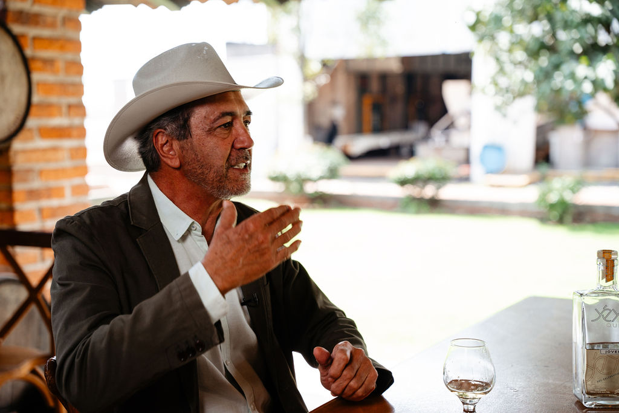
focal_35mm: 59
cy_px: 206
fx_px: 1016
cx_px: 310
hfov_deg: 33.9
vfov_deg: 23.0
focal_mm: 59.1
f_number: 2.8
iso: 250
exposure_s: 1/250
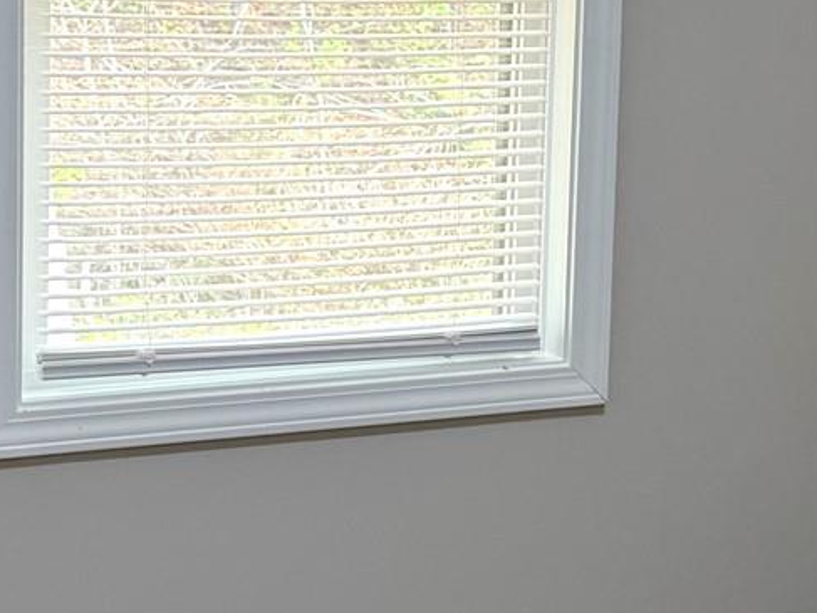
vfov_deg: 14.6
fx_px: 2383
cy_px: 181
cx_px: 626
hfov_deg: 19.3
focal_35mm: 101
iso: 100
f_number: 1.78
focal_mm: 6.76
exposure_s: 1/120
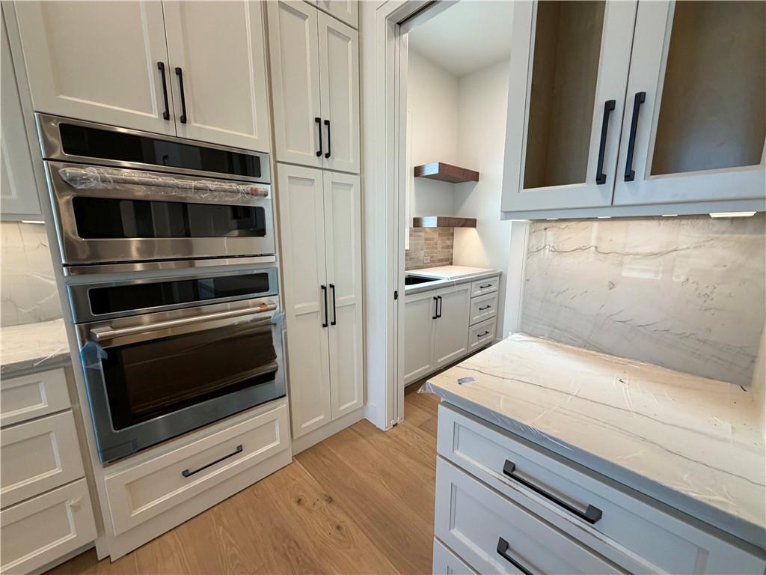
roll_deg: +0.0
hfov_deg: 102.1
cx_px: 383
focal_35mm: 14
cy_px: 288
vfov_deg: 85.7
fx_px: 310
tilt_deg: -9.5
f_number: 2.2
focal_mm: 2.22
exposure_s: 1/120
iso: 200
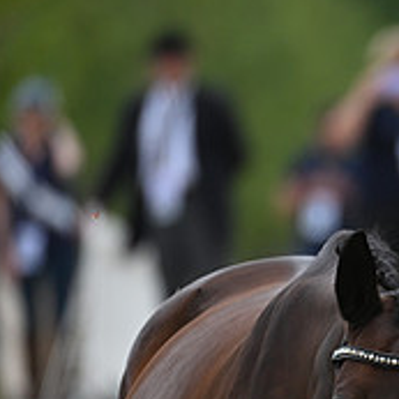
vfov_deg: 1.5
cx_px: 643
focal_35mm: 1141
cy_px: 379
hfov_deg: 1.5
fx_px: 14879
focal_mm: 400
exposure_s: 1/1600
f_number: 5.6
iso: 500
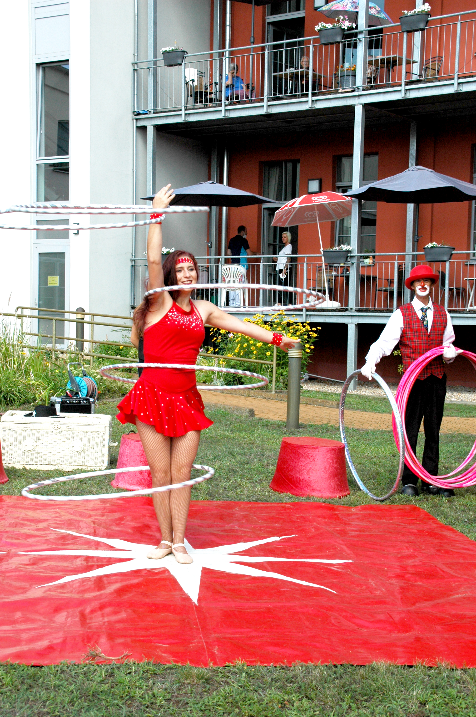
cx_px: 238
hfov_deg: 23.7
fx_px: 1132
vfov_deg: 35.1
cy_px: 358
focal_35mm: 57
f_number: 10
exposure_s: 1/400
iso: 400
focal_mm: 38
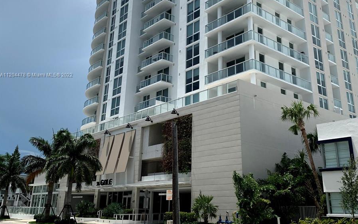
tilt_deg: +21.3
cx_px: 179
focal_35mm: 37
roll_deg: -1.9
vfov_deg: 34.1
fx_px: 361
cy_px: 75
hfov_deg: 52.7
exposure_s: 1/4902
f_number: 1.8
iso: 25
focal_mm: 4.25
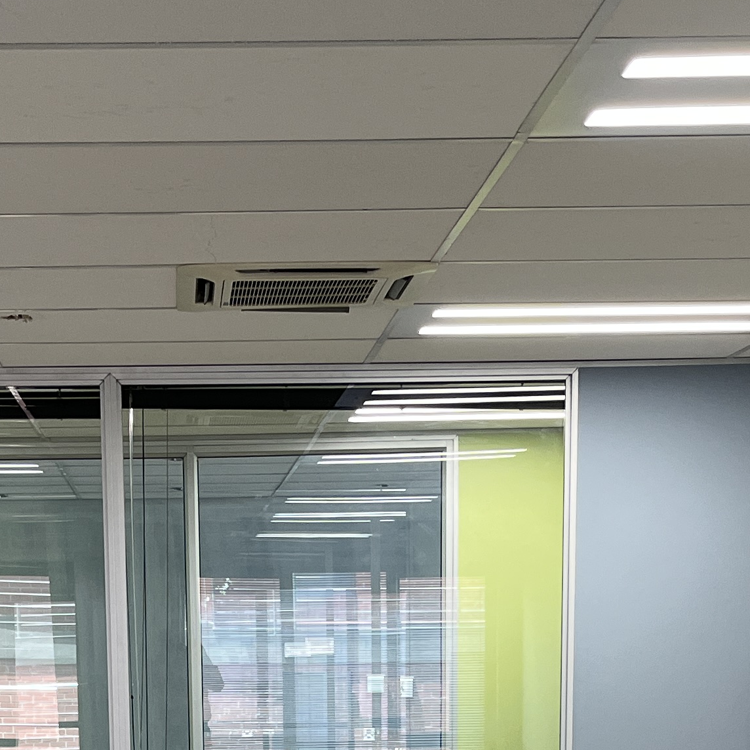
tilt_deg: -9.0
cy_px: 971
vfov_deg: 19.7
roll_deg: +0.9
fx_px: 1986
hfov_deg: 21.3
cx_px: 215
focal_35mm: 81
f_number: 1.6
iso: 100
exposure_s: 1/100
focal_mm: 5.1
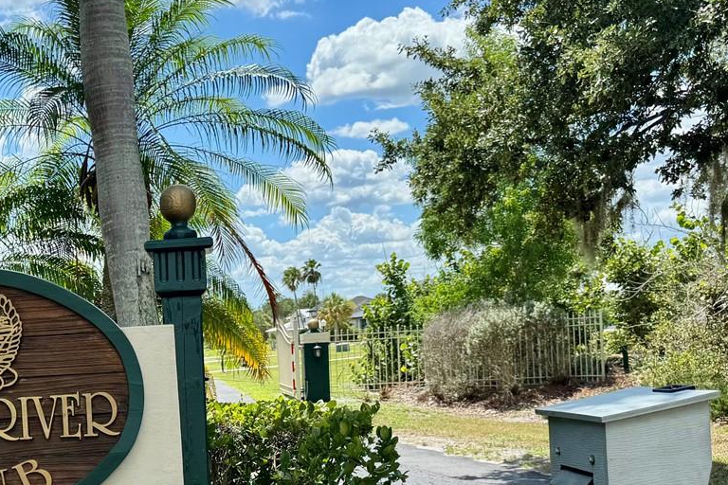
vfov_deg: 25.4
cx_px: 109
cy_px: 404
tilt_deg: -3.7
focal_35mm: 52
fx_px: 1051
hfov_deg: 36.4
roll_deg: +3.5
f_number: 1.78
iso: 80
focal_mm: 6.76
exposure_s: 1/2415
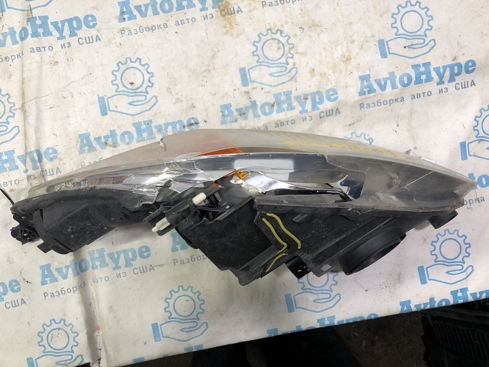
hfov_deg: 63.4
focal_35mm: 28
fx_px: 396
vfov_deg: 49.7
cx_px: 244
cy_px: 184
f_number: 1.8
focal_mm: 4
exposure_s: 1/33
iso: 32
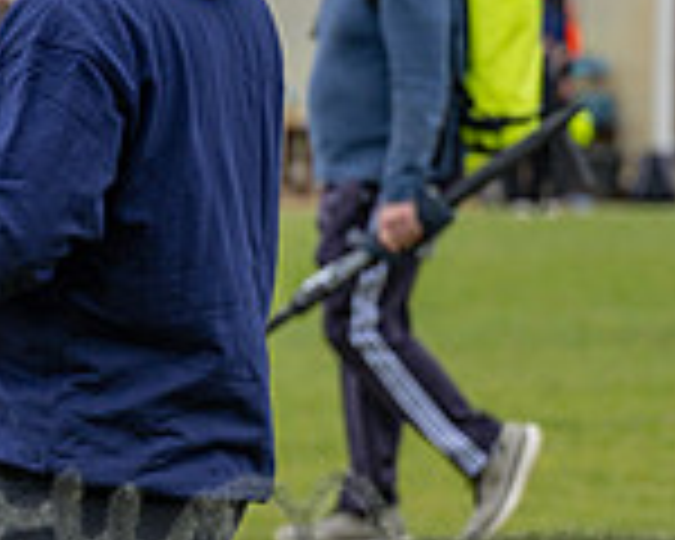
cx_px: -378
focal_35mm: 436
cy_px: 342
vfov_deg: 3.6
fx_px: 8710
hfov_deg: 4.4
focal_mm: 103
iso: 125
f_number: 2.8
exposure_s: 1/1250
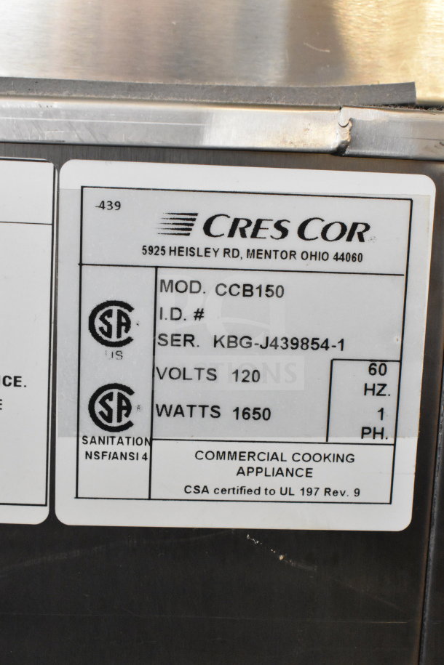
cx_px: 222
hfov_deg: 26.5
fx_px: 943
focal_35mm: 51
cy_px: 332
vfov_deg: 38.9
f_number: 7.1
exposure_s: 1/200
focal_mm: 34
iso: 6400
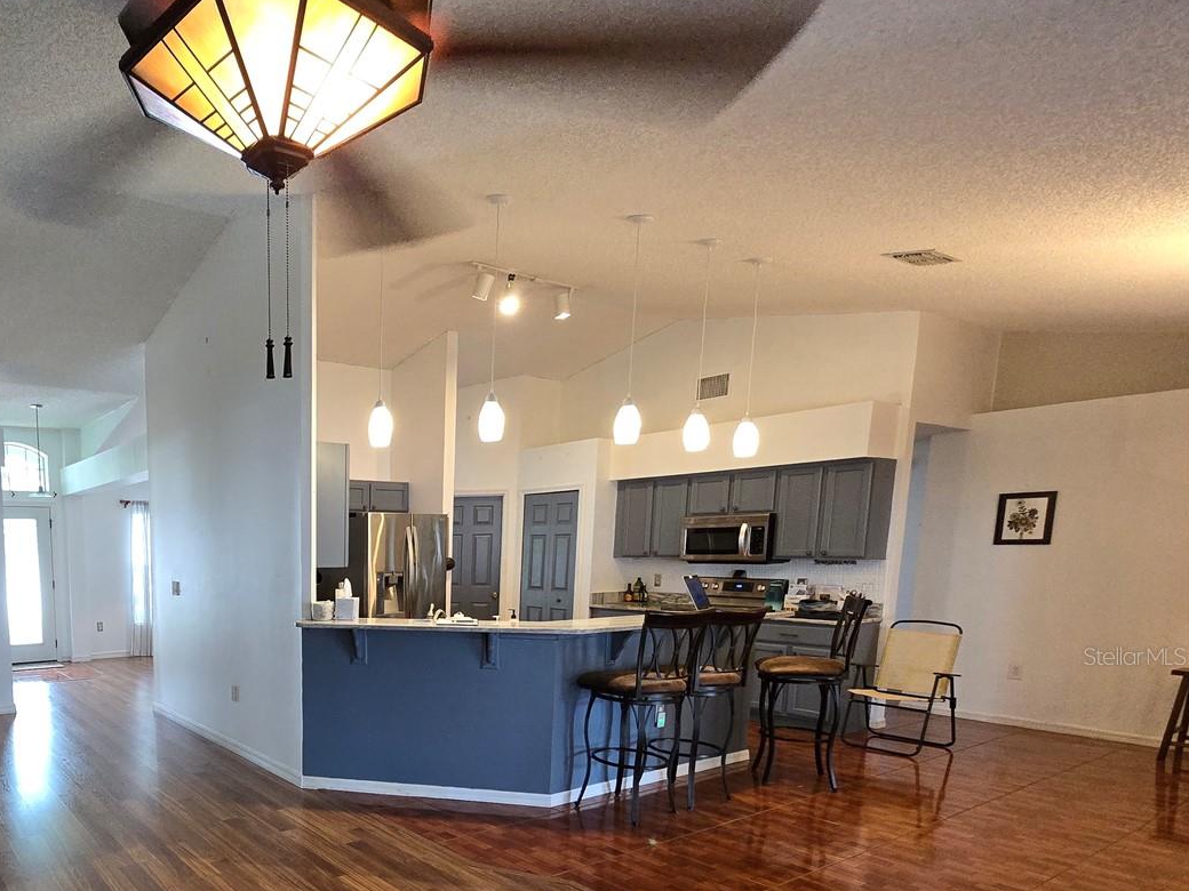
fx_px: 687
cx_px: 277
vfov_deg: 62.6
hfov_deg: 75.0
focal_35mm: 20
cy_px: 656
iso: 640
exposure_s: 1/60
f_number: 2.2
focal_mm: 2.2
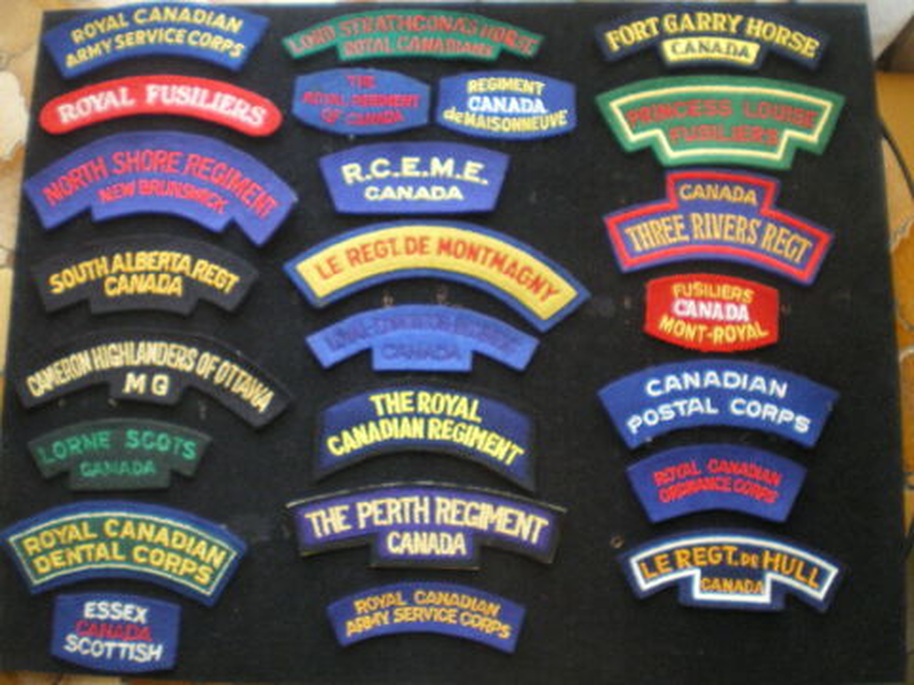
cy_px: 342
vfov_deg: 37.7
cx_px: 457
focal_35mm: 38
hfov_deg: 49.0
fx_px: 1003
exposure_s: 1/20
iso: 400
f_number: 3.1
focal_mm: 6.3
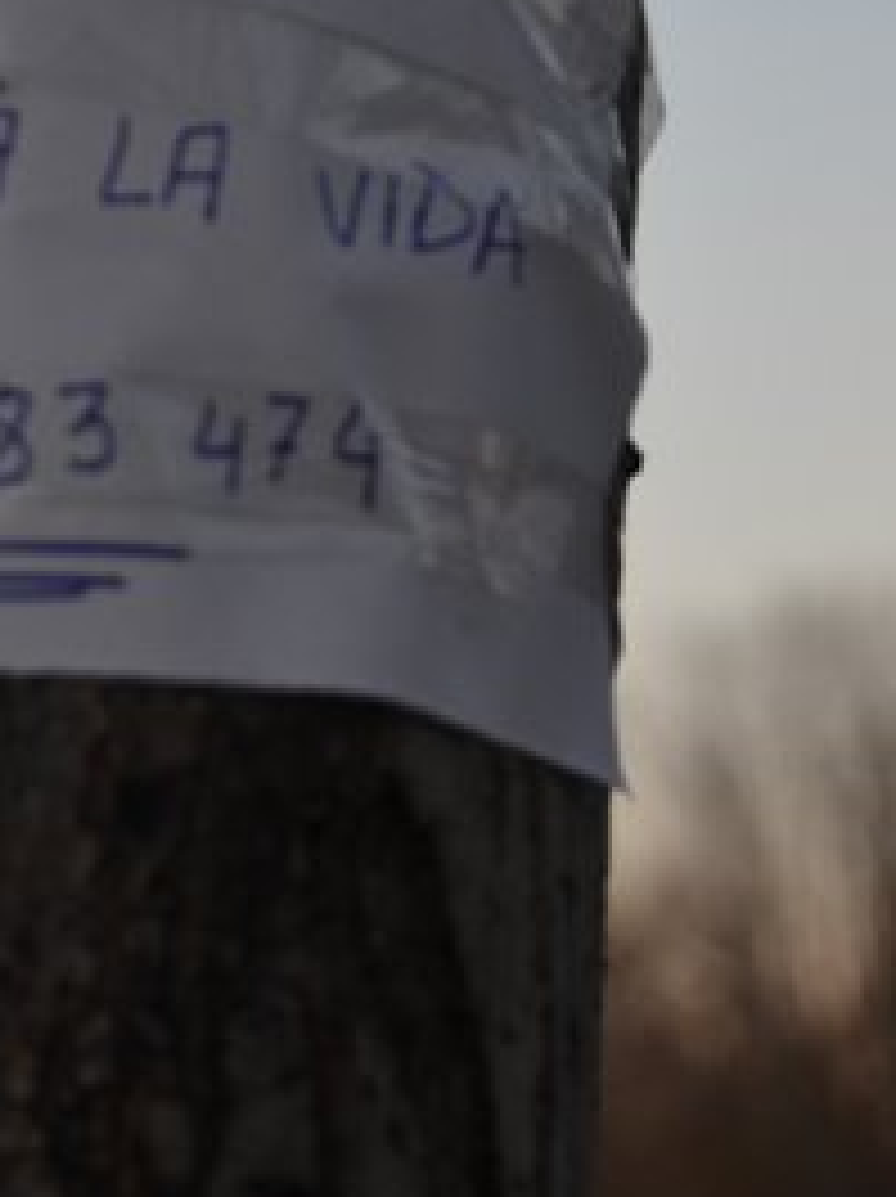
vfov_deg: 10.8
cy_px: 216
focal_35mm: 182
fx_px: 6291
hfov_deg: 8.1
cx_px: 32
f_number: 4.8
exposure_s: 1/250
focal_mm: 42
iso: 400
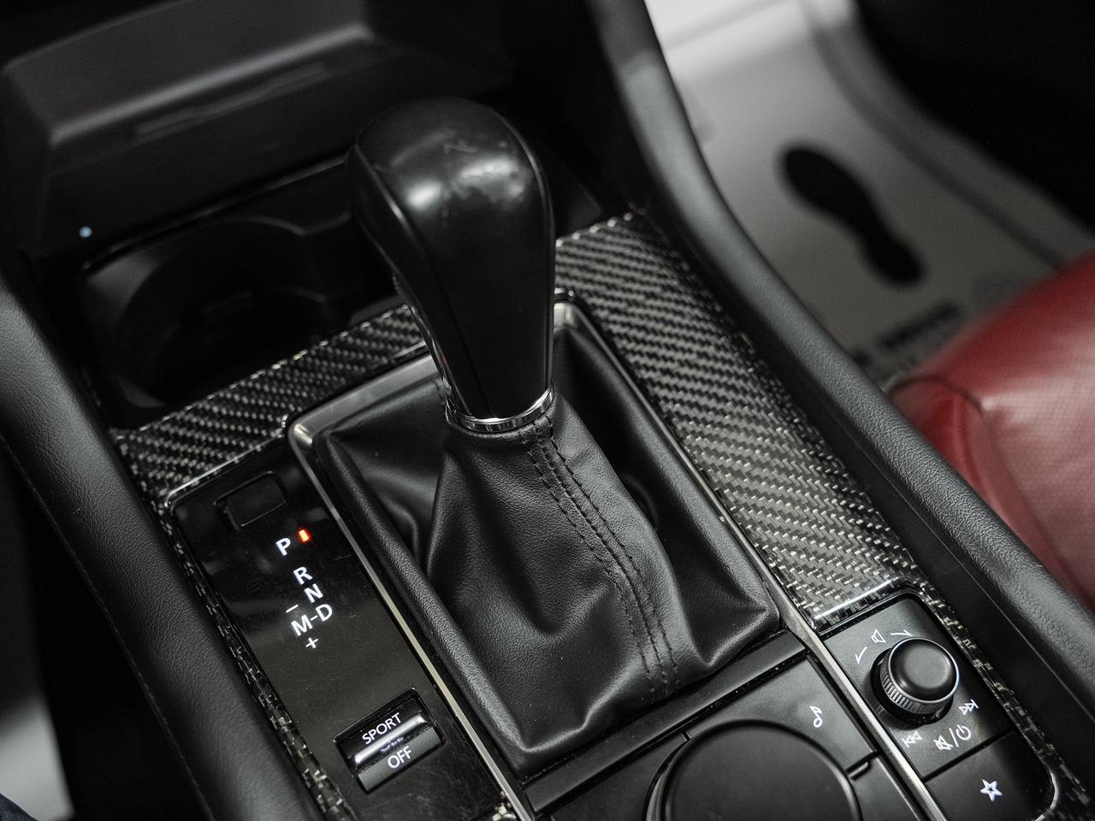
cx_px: 548
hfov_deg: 54.5
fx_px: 1064
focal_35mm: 34
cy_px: 410
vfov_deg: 42.2
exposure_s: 1/40
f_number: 3.5
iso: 1000
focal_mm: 31.1
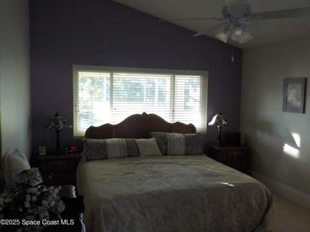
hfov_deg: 60.0
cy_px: 116
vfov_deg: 46.7
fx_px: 268
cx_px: 155
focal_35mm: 30
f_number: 3.3
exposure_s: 1/30
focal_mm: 4.1
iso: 360
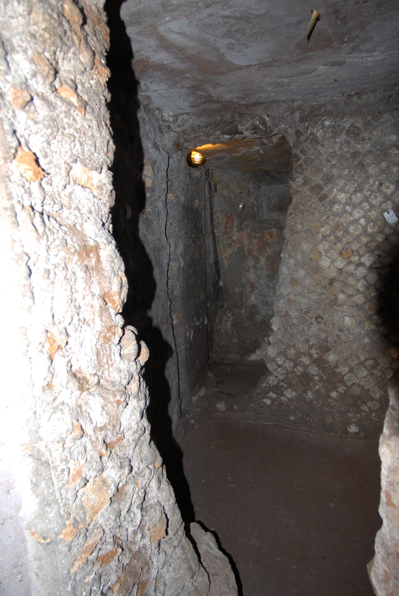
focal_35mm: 21
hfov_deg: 59.7
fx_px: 348
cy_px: 298
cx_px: 200
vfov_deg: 81.1
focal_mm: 14
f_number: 3.5
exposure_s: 1/60
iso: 200
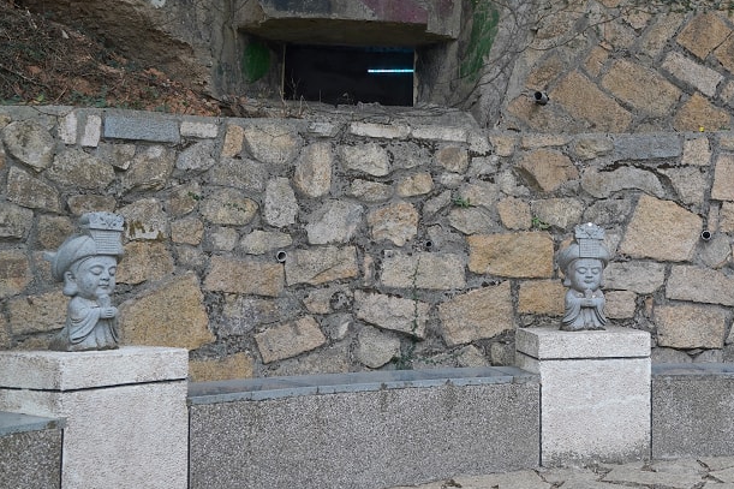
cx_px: 682
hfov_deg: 34.0
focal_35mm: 55
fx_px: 1121
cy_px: 126
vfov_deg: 24.4
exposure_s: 1/160
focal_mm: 28
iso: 400
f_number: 4
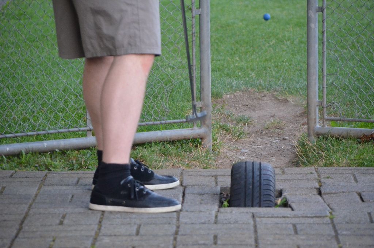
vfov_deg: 4.6
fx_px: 3110
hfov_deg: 6.9
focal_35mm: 300
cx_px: 187
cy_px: 124
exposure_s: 1/125
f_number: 6.3
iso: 2500
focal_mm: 200
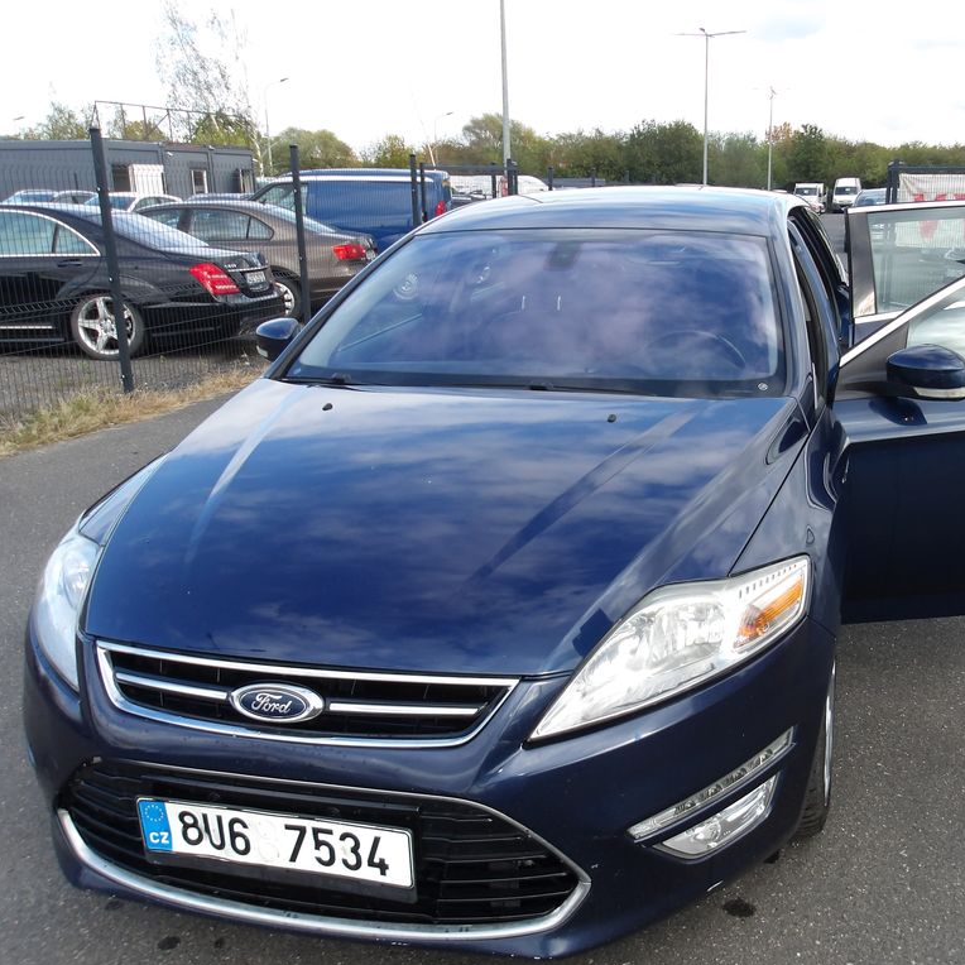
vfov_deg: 51.1
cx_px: 644
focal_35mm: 32
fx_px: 1009
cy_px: 484
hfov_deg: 50.2
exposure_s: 1/347
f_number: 3
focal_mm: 4.9
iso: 100
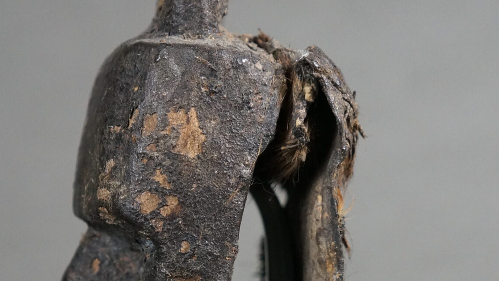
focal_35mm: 105
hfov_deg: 20.3
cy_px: 244
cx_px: 177
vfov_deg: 11.5
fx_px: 1389
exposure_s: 1/160
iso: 1250
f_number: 4
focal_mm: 30
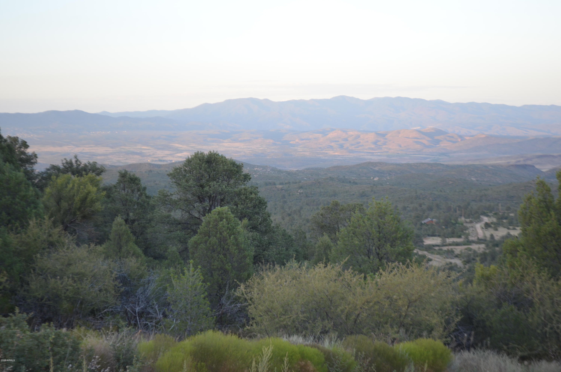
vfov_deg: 18.8
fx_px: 1120
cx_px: 280
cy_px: 186
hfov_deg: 28.1
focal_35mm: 72
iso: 400
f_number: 5.6
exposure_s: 1/100
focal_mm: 48
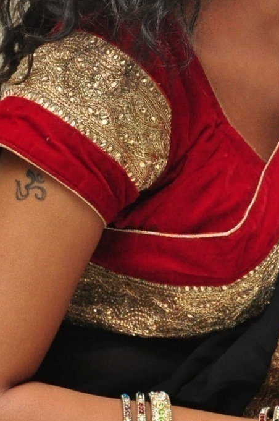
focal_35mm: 191
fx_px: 2227
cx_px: 271
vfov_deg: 10.8
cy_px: 142
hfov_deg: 7.1
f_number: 7.1
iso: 1600
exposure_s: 1/125
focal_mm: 48
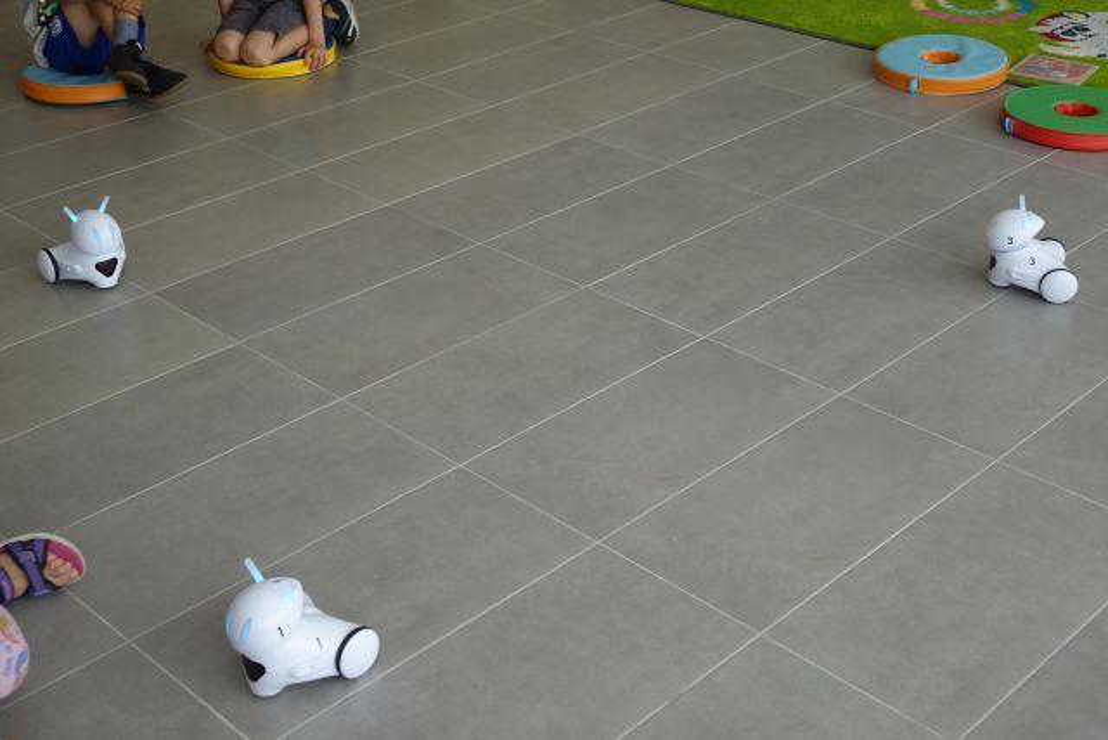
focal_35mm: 50
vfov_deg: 27.0
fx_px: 1539
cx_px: 554
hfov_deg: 39.6
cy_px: 370
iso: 125
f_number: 2.8
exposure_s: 1/100
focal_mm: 18.21
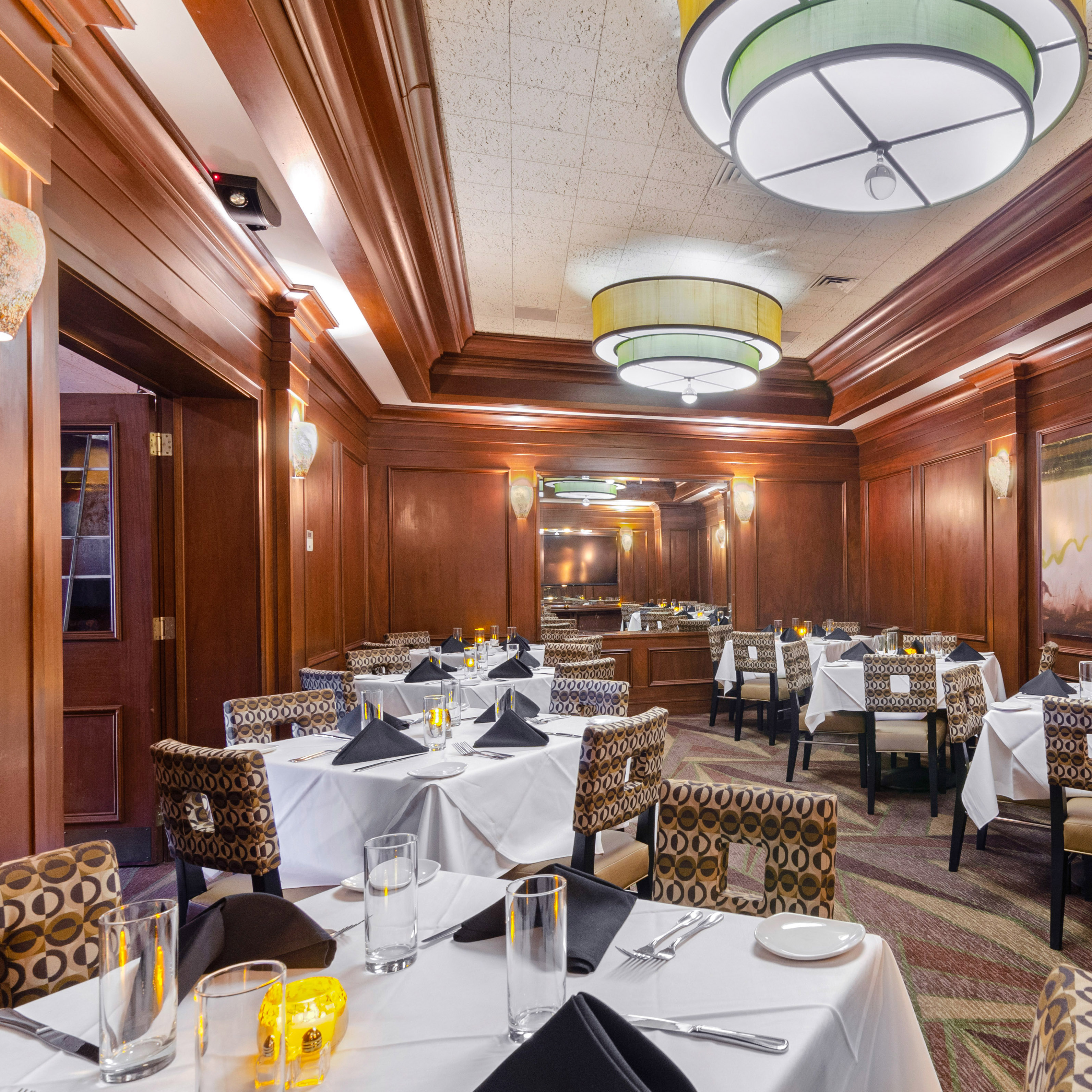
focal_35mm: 22
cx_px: 809
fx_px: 773
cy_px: 550
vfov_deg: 70.5
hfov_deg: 66.4
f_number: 9
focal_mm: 11
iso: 400
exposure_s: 1/1.25
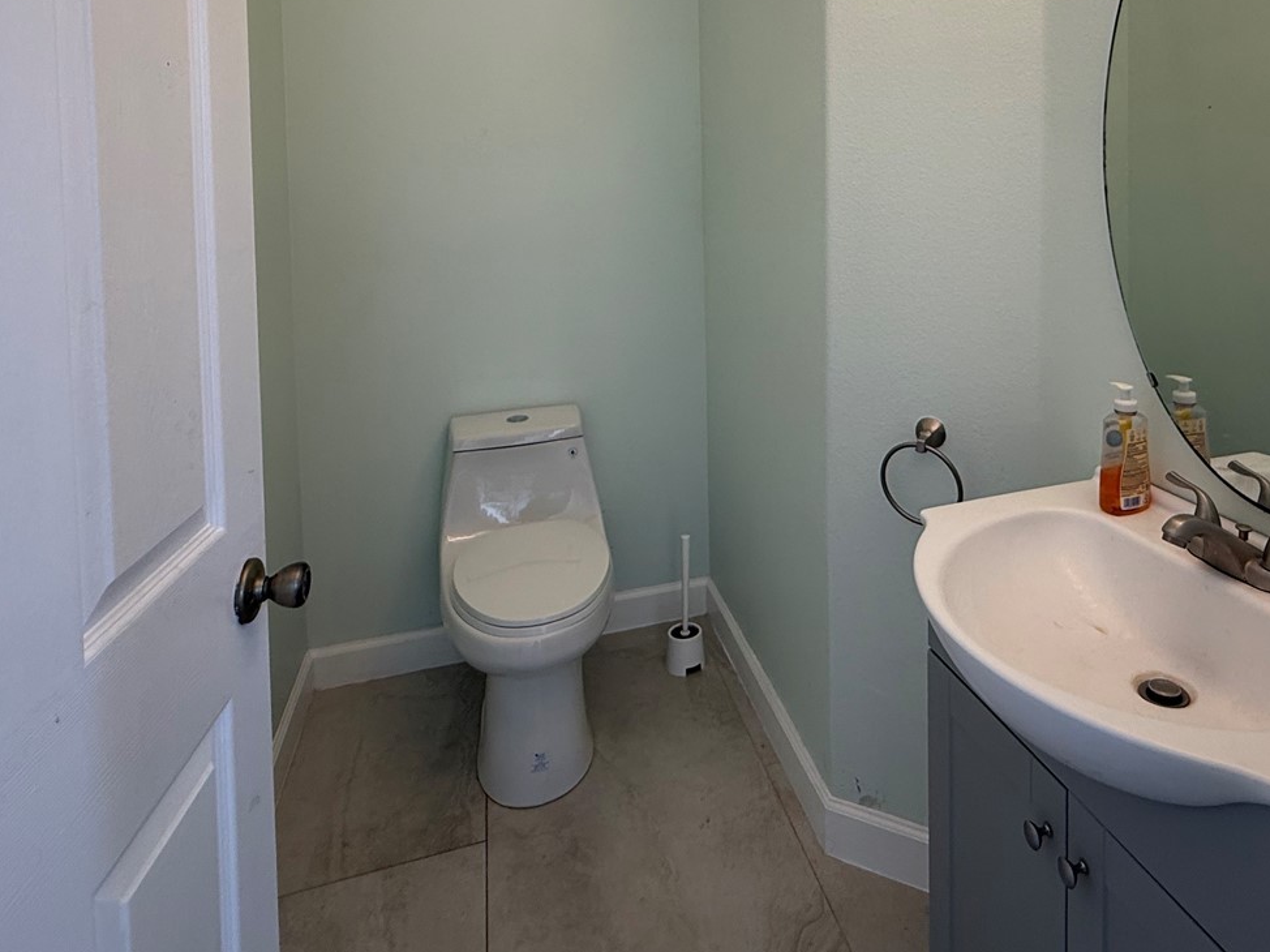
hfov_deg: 72.5
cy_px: 220
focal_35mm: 23
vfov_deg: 55.6
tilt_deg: -1.7
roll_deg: +0.7
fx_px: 844
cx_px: 805
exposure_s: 1/120
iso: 100
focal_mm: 2.22
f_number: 2.2
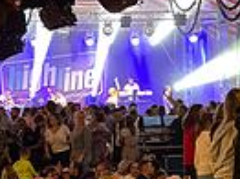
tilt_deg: +4.5
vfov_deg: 7.1
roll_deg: +2.2
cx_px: 231
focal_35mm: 207
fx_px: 1434
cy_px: 7
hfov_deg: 9.5
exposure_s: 1/25
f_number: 2.8
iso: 320
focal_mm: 9
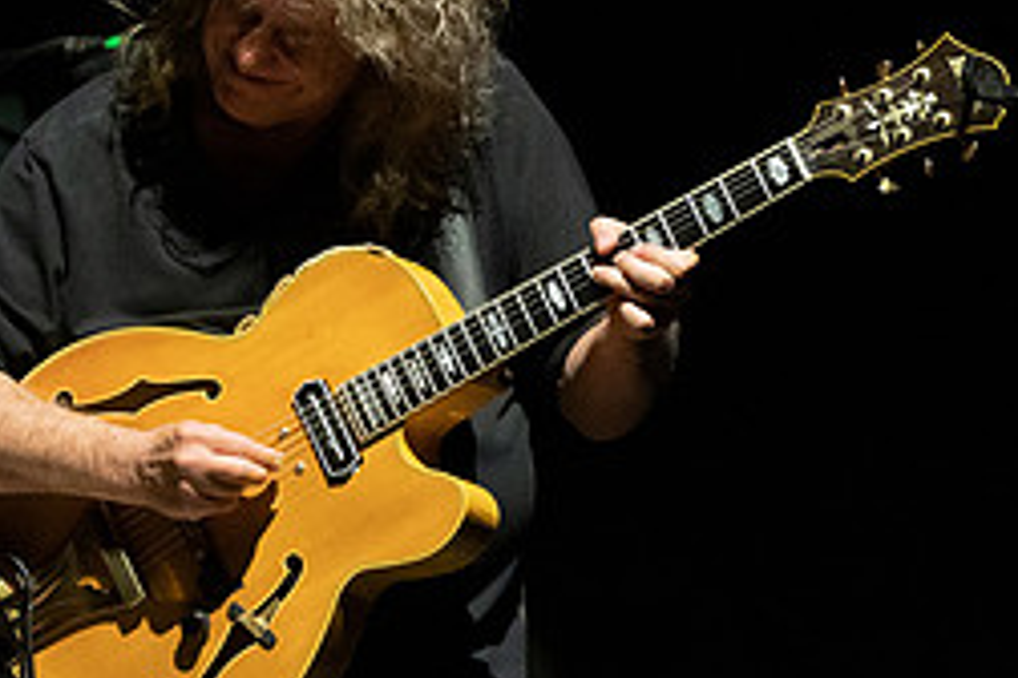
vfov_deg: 1.5
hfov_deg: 2.3
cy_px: 280
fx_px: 25674
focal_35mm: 908
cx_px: 214
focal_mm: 394
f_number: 5.6
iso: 3200
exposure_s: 1/250
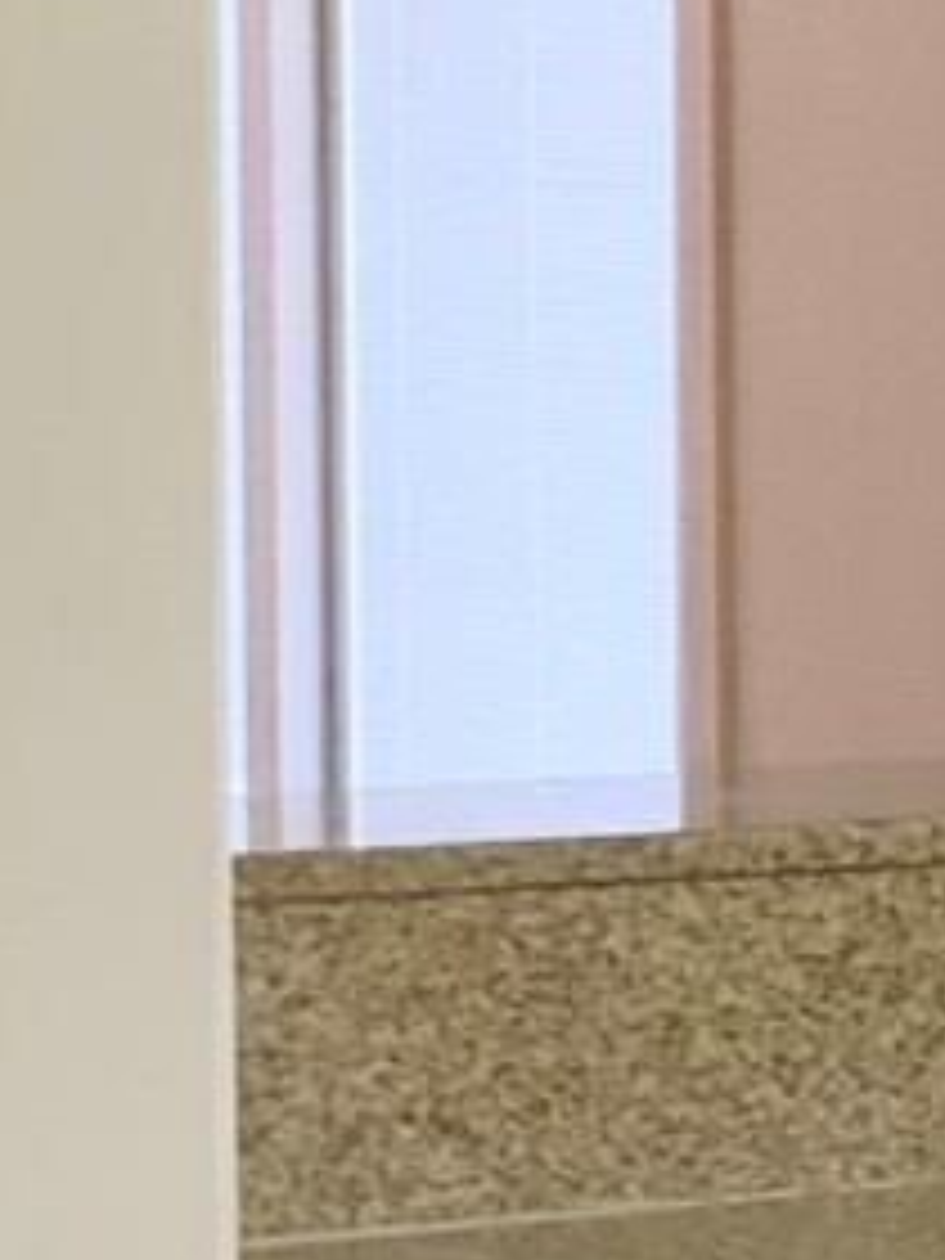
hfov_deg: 6.8
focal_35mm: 212
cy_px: 702
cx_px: 1760
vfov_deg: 9.3
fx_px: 7717
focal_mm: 3
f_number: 1.8
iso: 100
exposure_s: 1/60
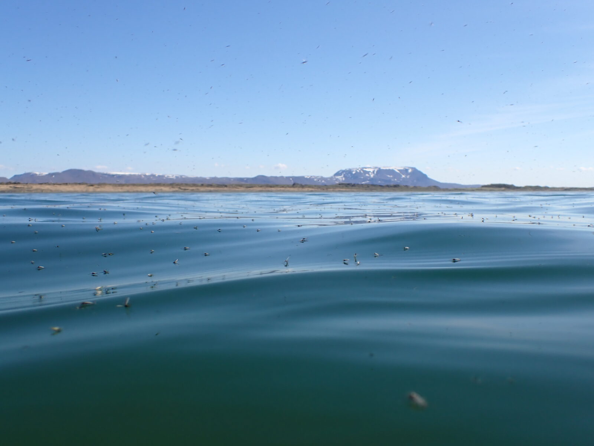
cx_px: 297
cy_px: 223
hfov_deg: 60.0
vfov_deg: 46.8
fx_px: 515
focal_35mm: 30
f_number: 3.2
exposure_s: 1/320
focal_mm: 5.4
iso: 100
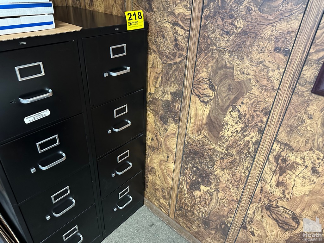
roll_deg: -3.1
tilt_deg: -32.4
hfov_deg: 71.6
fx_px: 225
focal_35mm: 24
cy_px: 122
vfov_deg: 56.8
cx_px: 162
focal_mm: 6.86
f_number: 1.78
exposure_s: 1/40
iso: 800
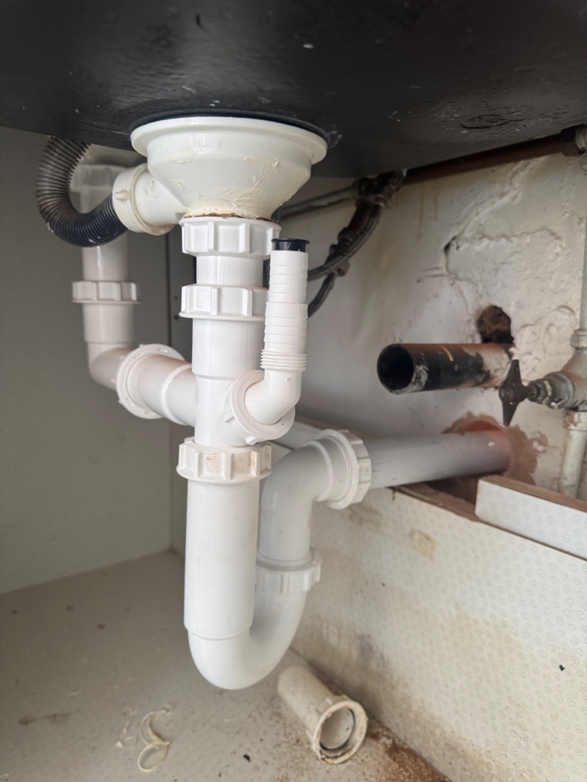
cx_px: 294
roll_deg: -1.0
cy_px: 391
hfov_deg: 56.8
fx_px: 543
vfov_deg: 71.6
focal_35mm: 24
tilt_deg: -10.4
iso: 200
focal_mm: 6.76
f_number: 1.78
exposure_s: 1/74
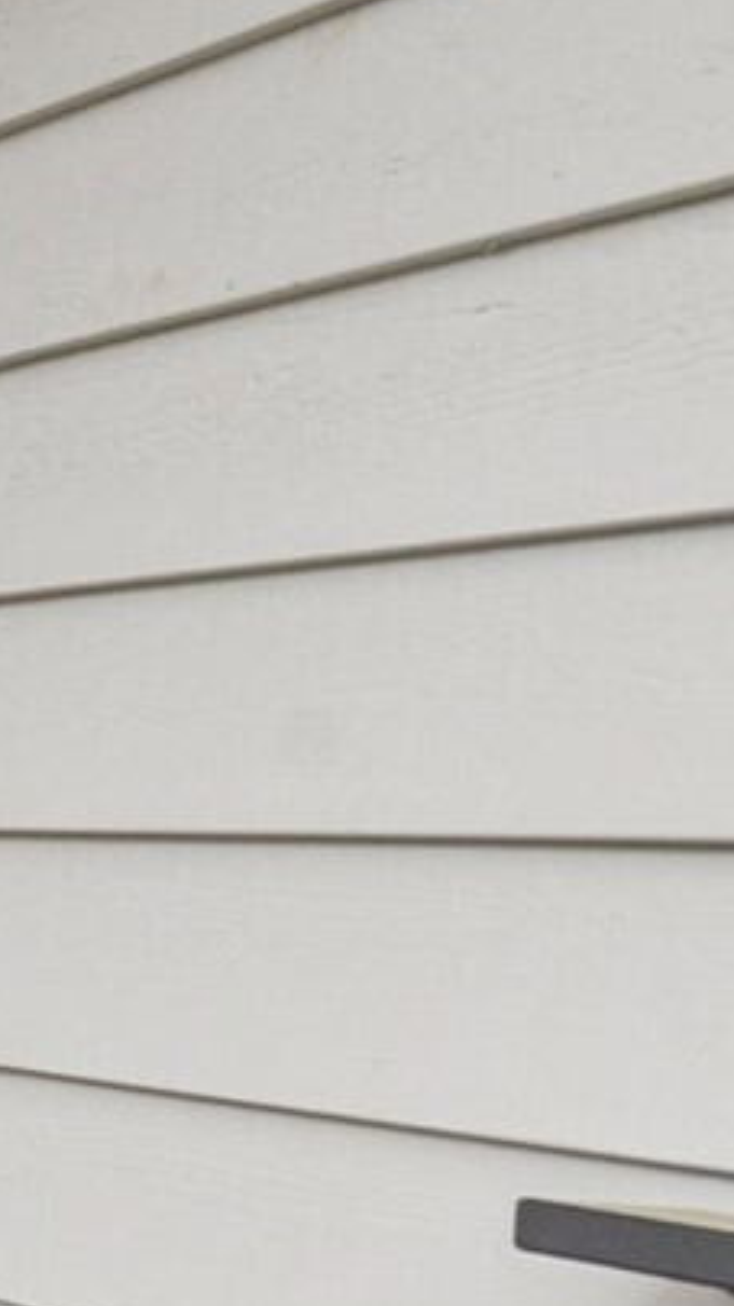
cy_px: 852
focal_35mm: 66
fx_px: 2286
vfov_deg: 31.7
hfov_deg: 9.8
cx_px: -1774
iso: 250
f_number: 9
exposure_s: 1/40
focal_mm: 10
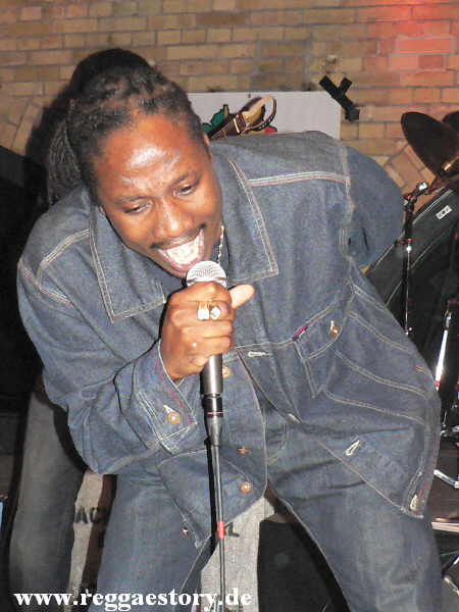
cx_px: 230
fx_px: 619
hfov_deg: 40.7
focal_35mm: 35
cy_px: 306
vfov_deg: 52.6
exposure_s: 1/60
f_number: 2.8
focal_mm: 6
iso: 400
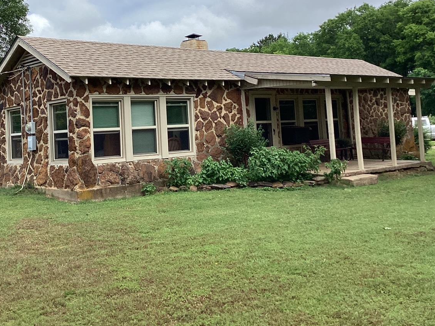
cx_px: 147
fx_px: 565
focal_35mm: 45
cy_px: 99
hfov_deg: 41.6
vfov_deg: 31.8
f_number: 2.4
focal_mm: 3.3
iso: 25
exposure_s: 1/1404
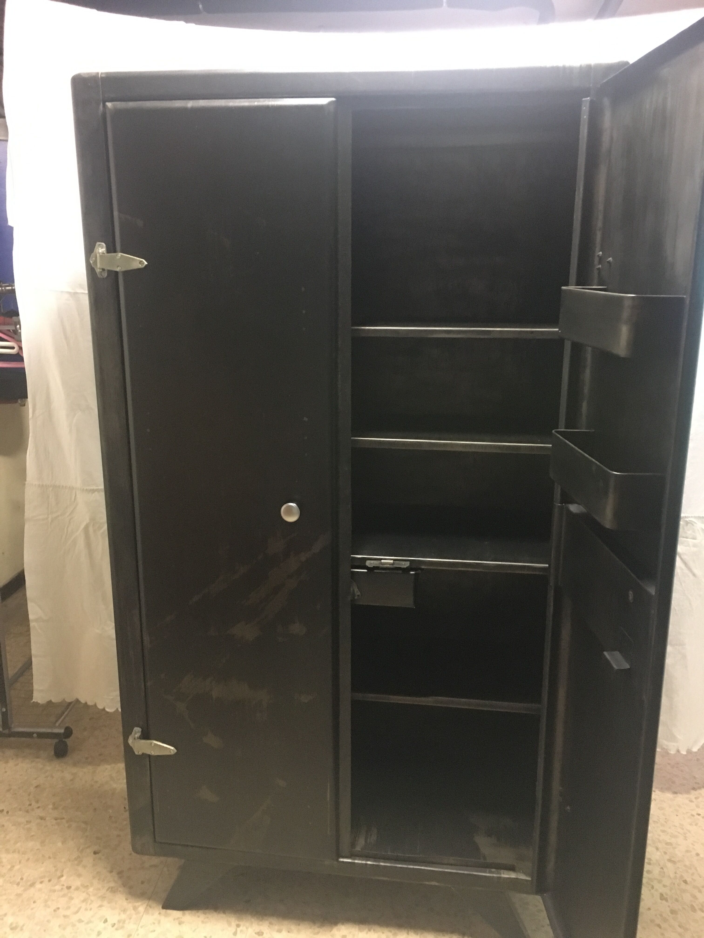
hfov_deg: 48.2
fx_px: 786
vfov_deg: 61.7
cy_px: 469
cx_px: 352
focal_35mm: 29
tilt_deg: -15.2
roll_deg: -0.2
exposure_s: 1/17
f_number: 2.2
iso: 320
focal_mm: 4.15
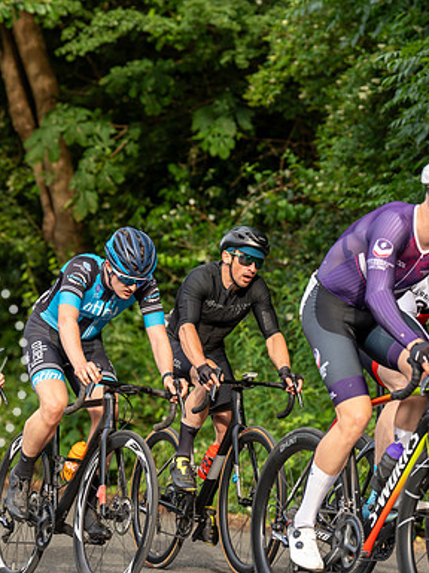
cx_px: 121
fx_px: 2665
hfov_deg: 9.2
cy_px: 286
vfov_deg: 12.3
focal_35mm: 161
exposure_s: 1/800
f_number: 3.5
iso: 400
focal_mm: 111
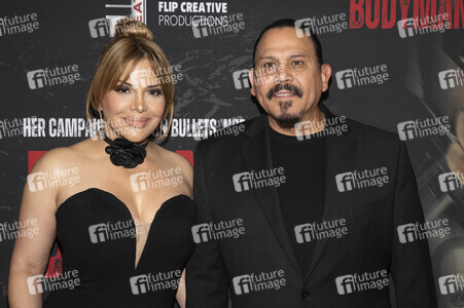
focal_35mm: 54
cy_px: 154
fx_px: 695
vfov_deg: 25.0
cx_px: 232
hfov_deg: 36.9
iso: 800
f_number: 5.6
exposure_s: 1/200
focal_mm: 54
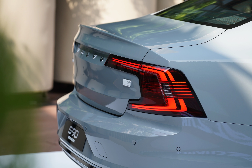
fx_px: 1127
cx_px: 126
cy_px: 84
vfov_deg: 8.5
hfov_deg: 12.8
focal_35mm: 161
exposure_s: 1/800
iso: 320
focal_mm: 161
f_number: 4
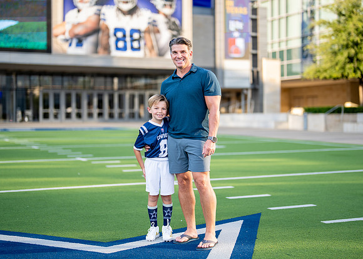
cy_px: 115
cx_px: 187
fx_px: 618
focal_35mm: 60
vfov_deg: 23.7
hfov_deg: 32.7
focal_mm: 50
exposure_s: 1/1600
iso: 100
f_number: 1.2
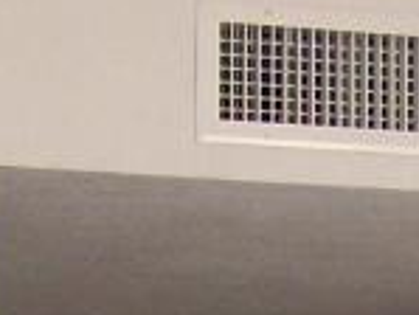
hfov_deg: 7.8
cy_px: 892
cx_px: 737
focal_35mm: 247
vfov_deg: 5.7
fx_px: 2992
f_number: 2.7
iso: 140
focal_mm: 6
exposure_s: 1/64
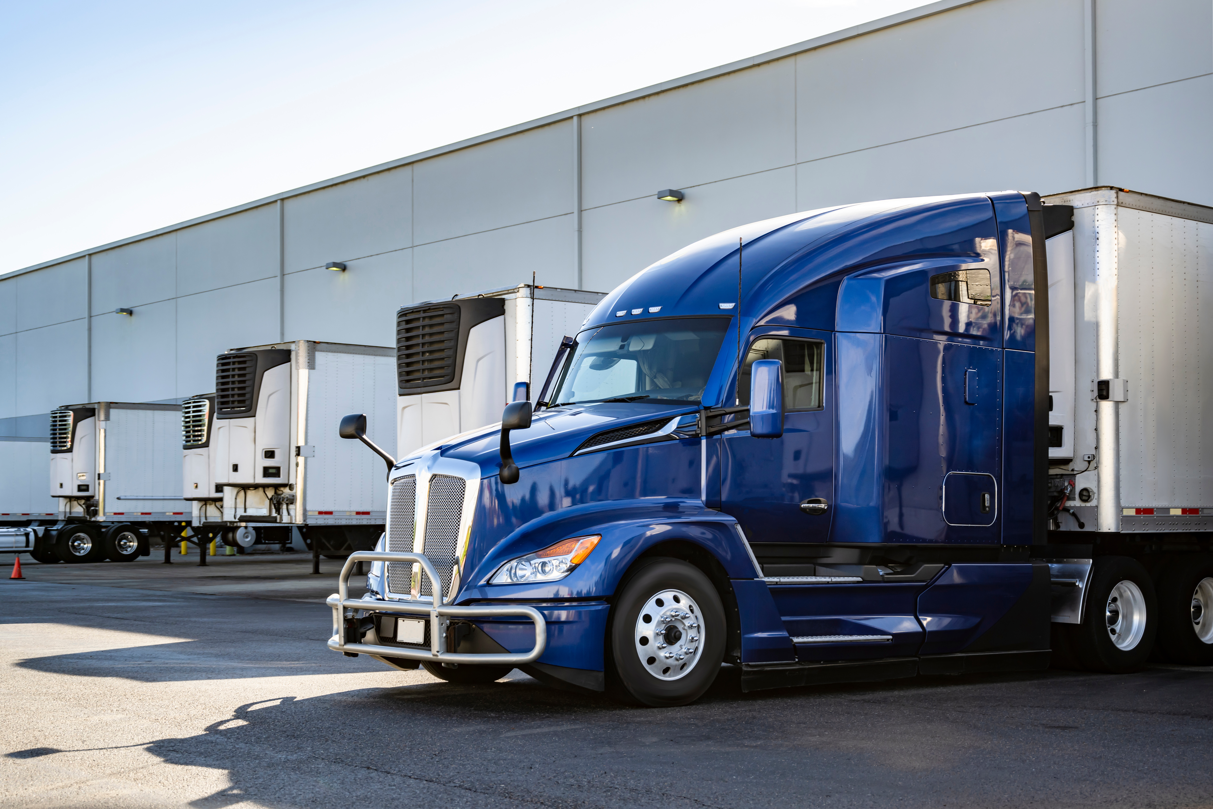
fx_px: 1516
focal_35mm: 45
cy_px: 404
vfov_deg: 29.9
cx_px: 606
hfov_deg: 43.6
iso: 100
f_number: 4
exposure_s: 1/400
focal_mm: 45
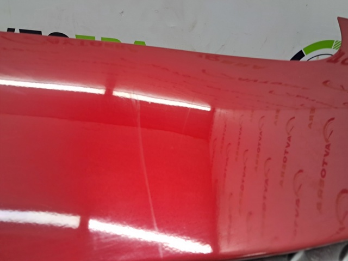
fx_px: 271
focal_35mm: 27
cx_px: 174
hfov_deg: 65.4
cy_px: 130
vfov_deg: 51.3
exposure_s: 1/50
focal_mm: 4
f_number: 1.8
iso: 80
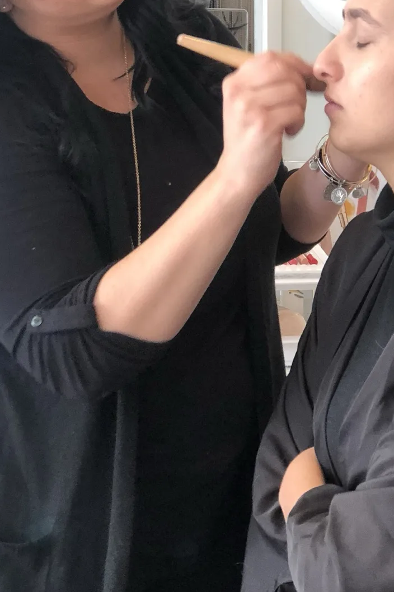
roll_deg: -0.4
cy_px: 206
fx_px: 1659
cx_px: 235
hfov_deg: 13.5
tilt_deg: -2.3
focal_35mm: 101
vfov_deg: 20.2
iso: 160
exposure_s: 1/60
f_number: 2.8
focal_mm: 6.6
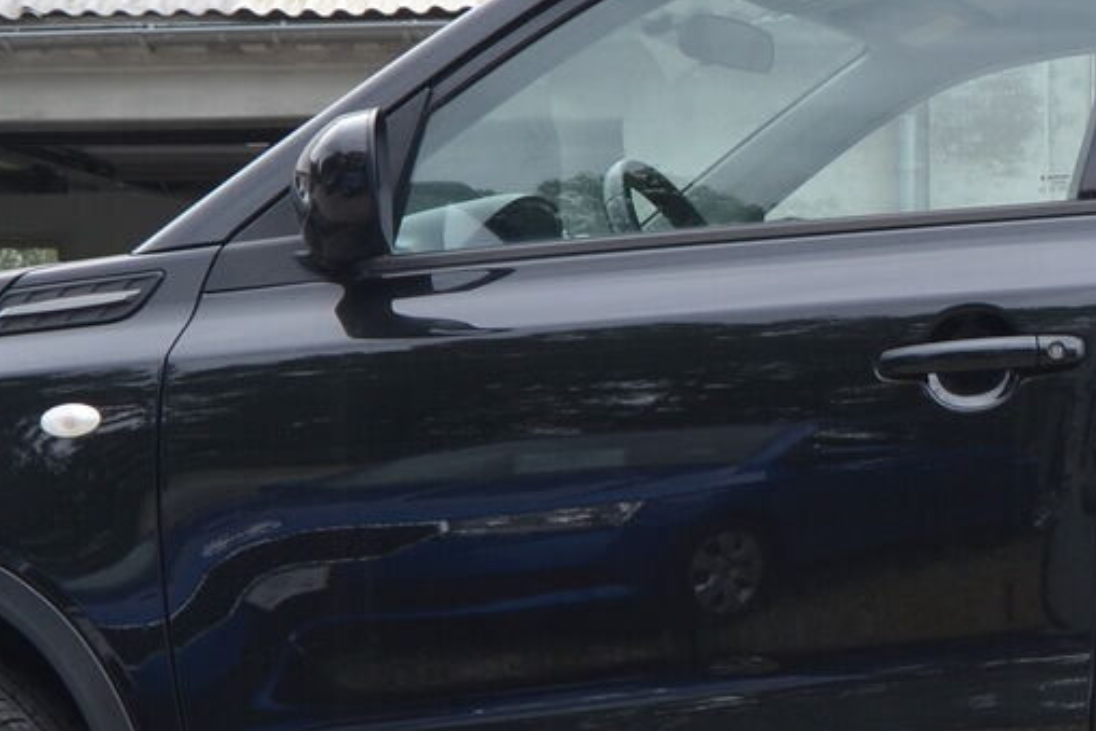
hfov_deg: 19.5
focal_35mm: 102
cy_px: 543
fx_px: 3106
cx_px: 1072
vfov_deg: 13.4
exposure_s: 1/160
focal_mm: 18
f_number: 6.3
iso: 100
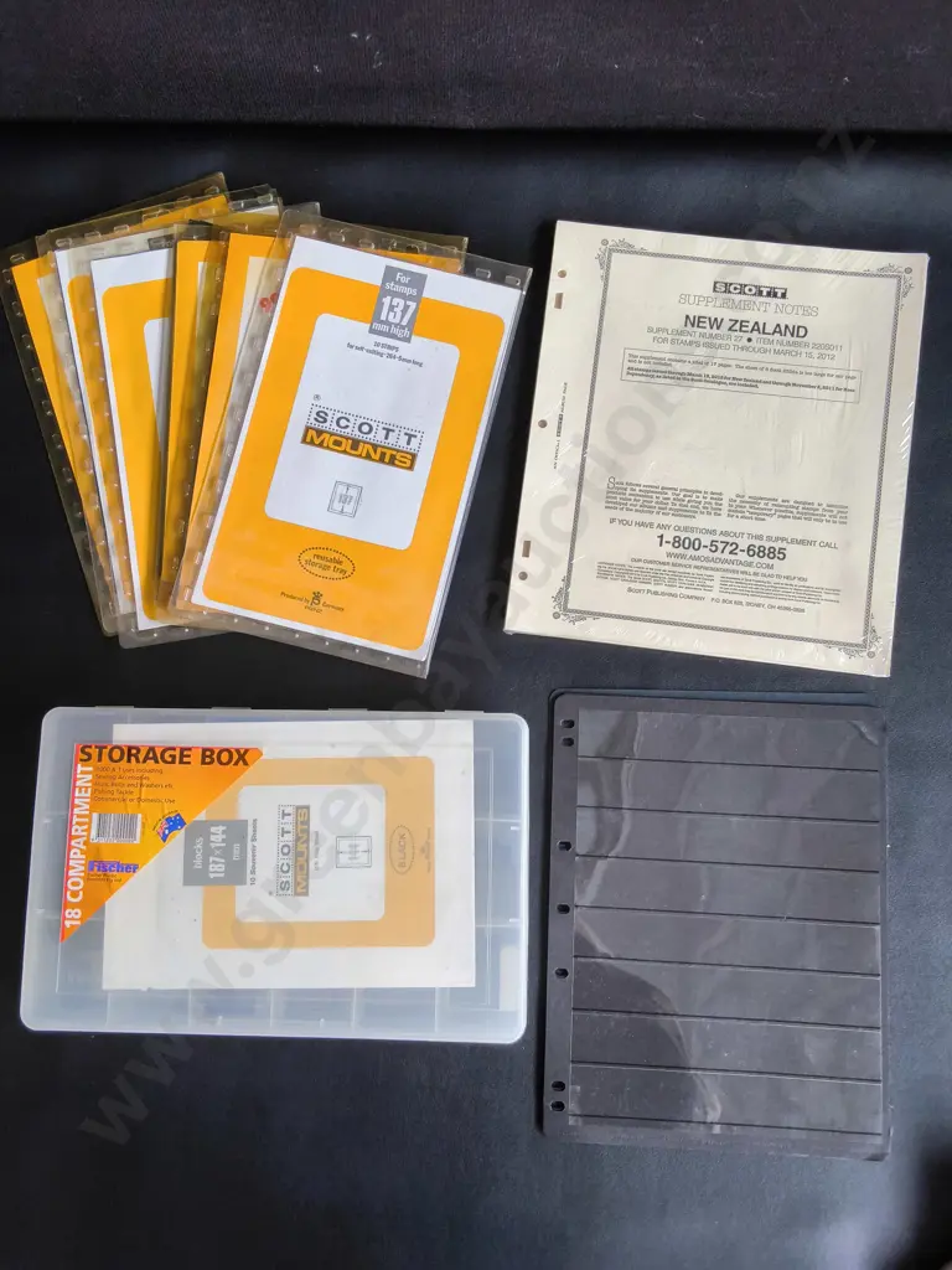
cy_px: 635
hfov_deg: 51.4
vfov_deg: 65.3
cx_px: 476
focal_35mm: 27
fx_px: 990
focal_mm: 2.87
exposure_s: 1/100
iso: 125
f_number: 2
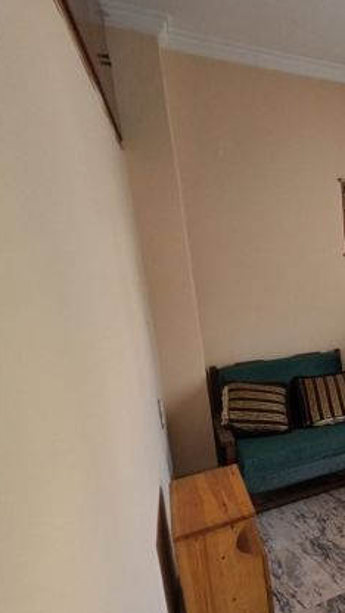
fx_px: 390
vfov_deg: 76.1
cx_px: 442
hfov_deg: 34.6
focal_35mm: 24
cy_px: 339
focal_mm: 2.2
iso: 250
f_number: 1.9
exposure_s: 1/100
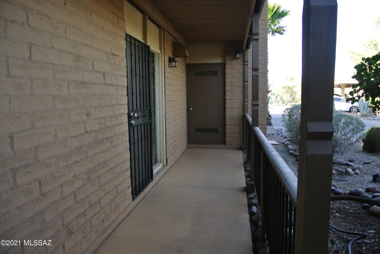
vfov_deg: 48.0
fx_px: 285
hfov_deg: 67.3
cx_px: 190
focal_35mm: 27
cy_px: 127
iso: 450
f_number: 3.5
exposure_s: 1/500
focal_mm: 10
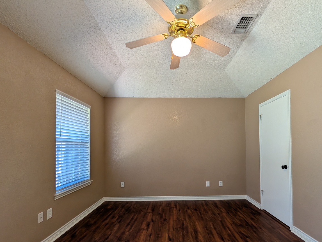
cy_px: 146
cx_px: 177
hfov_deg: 97.8
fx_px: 140
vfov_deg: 80.9
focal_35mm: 15
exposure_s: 1/60
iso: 51
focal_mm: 2.02
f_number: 1.7
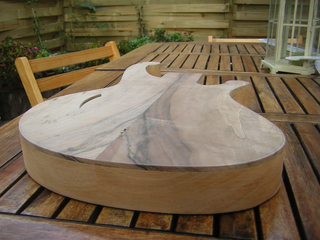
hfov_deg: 51.4
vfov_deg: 39.7
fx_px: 333
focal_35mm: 36
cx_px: 160
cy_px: 120
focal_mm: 4.7
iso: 50
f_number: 2.6
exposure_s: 1/110
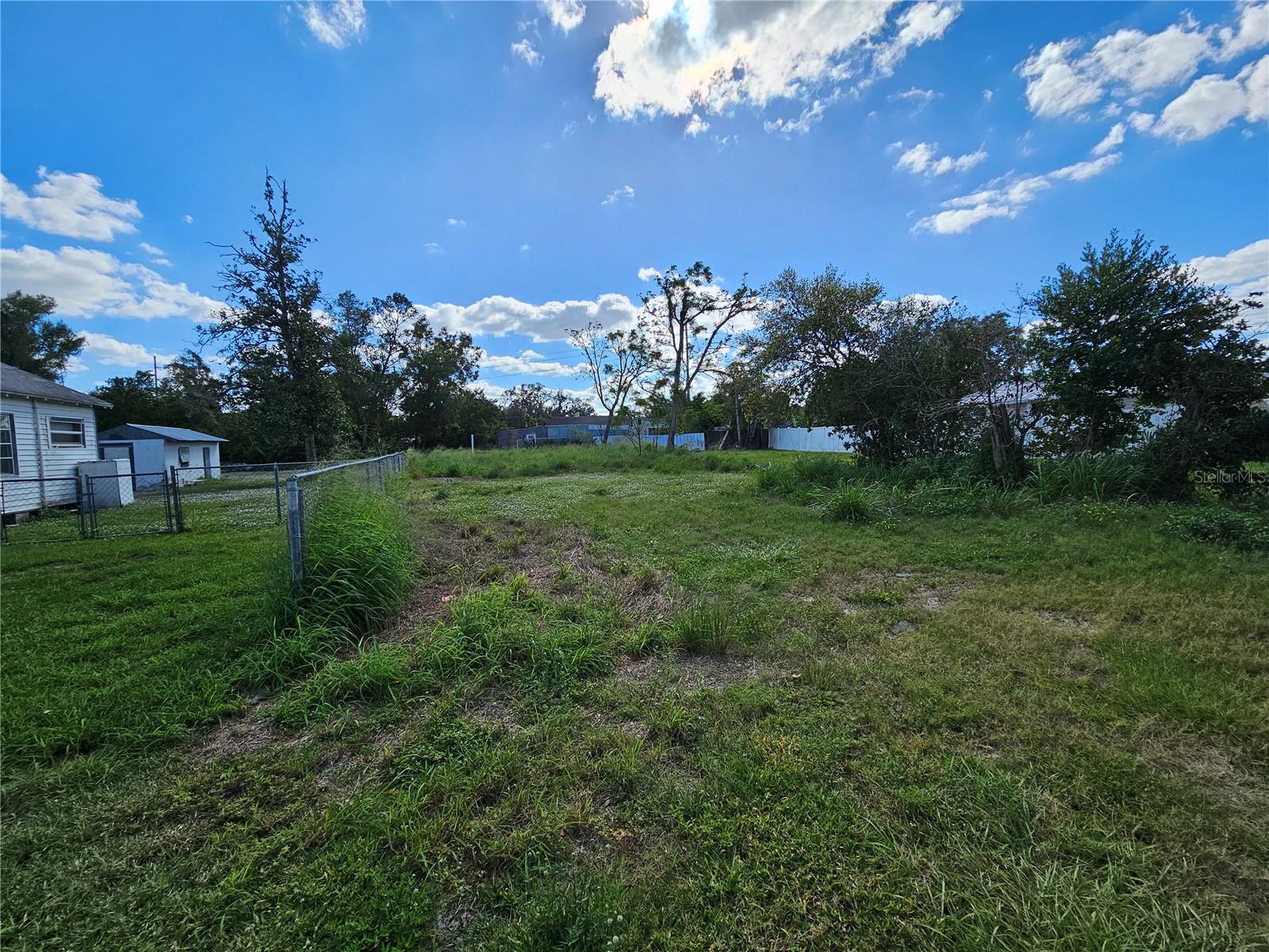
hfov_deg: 106.2
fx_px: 477
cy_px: 476
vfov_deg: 89.9
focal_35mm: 13
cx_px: 634
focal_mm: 2.2
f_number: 2.2
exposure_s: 1/2708
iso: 50
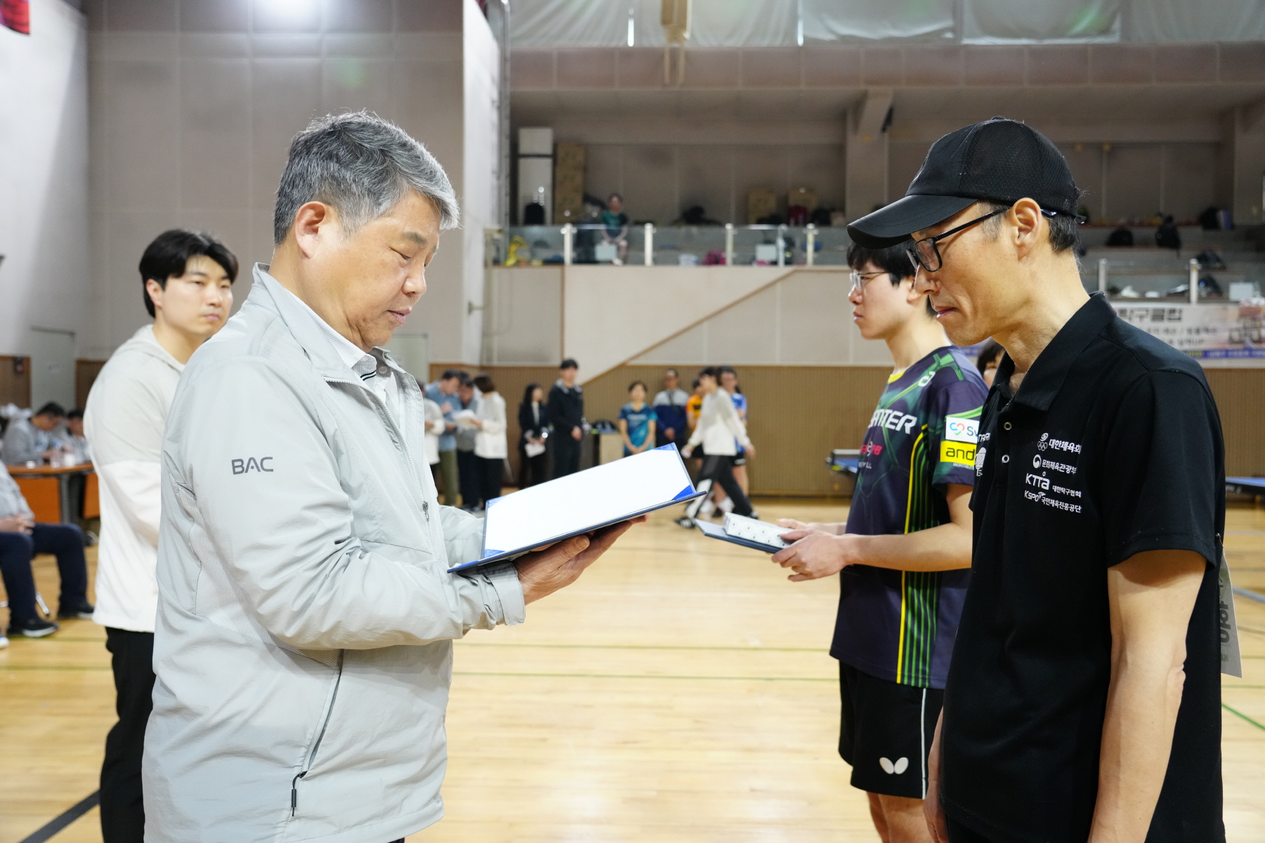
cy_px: 422
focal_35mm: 29
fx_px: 1019
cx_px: 632
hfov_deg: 63.7
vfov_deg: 45.0
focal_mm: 29
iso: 3200
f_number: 4
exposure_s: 1/250
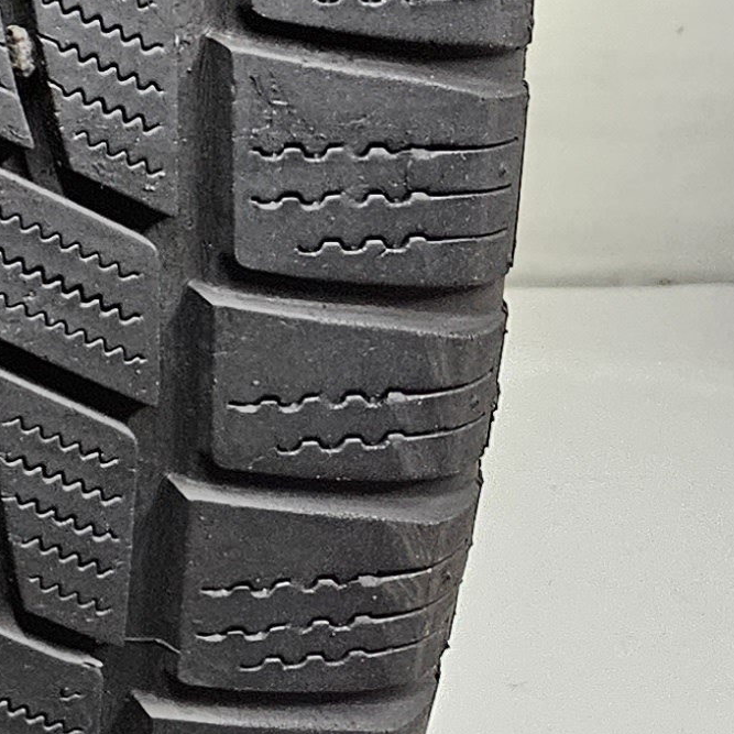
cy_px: -149
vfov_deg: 13.9
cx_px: -1169
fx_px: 2927
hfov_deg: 11.3
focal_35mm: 122
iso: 640
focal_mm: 5.4
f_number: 1.8
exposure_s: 1/25
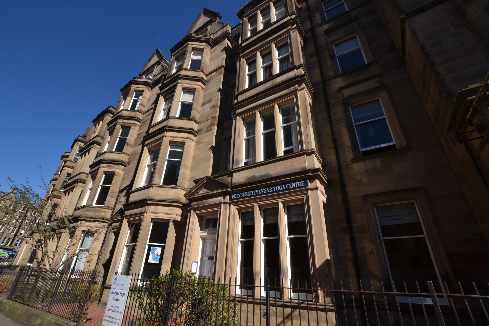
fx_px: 204
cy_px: 163
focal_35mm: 15
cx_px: 244
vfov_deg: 77.3
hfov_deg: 100.4
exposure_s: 1/200
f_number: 9
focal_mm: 10
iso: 100
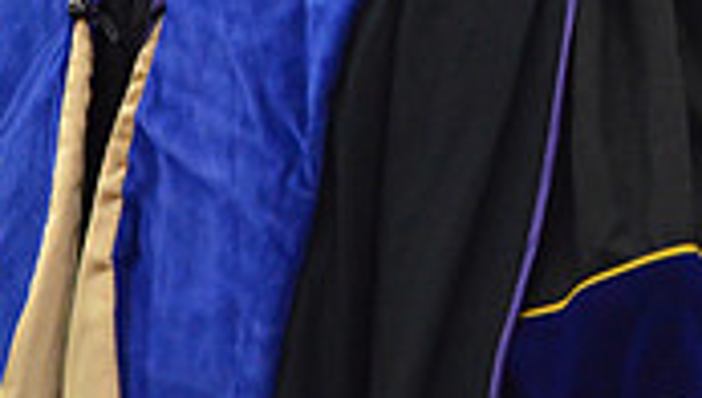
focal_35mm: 367
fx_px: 6843
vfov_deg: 3.3
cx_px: 954
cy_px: -236
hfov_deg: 5.8
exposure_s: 1/100
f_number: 4.5
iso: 3200
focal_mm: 70
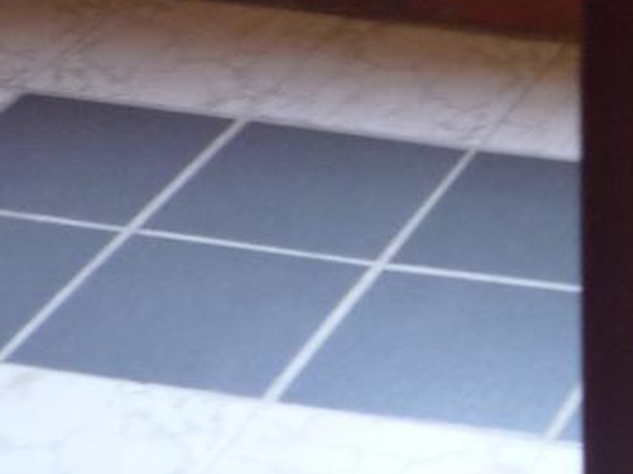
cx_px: 1053
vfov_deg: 9.1
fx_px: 2852
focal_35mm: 156
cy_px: -378
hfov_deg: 11.9
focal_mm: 5.2
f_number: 3.3
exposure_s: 1/30
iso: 160
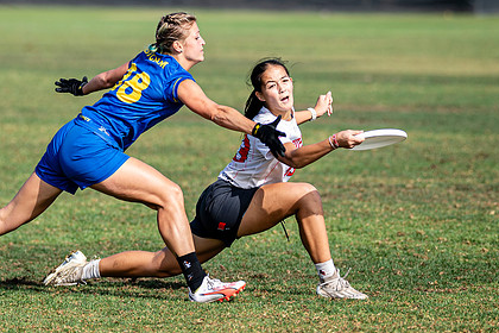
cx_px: 187
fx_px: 5489
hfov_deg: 5.2
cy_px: 81
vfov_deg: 3.5
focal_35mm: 396
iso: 100
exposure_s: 1/1250
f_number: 3.2
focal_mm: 195
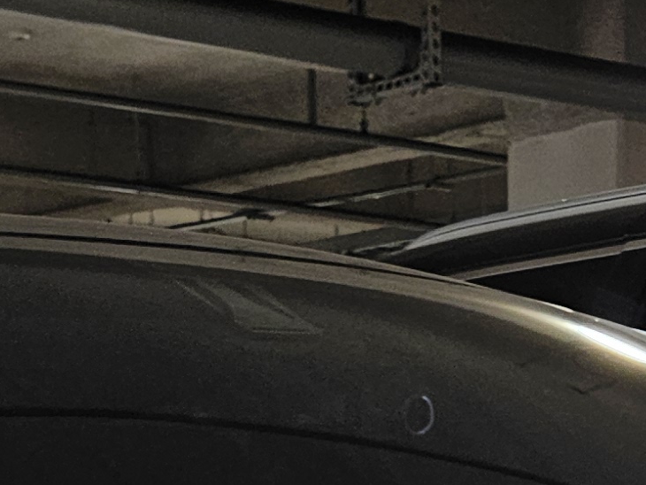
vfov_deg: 10.1
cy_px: 1209
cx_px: 622
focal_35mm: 126
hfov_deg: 15.4
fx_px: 2352
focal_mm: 5.4
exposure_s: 1/50
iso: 100
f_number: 1.8
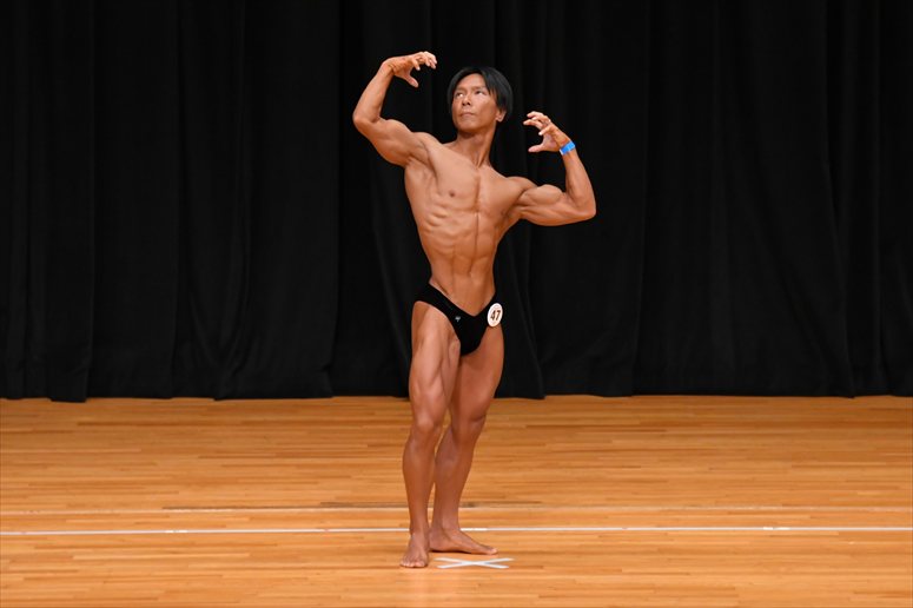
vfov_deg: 4.8
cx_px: 456
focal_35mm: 285
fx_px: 7224
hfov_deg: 7.2
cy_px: 304
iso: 3200
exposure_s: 1/400
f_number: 5.6
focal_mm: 190
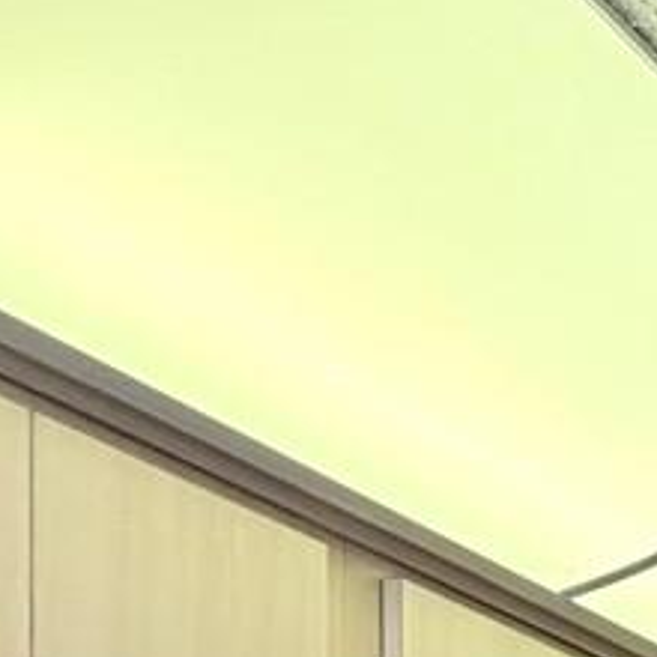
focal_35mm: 90
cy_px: 1248
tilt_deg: -0.7
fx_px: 1933
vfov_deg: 15.8
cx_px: 1711
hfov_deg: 12.9
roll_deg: +0.9
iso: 200
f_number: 2.2
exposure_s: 1/60
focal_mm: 2.22
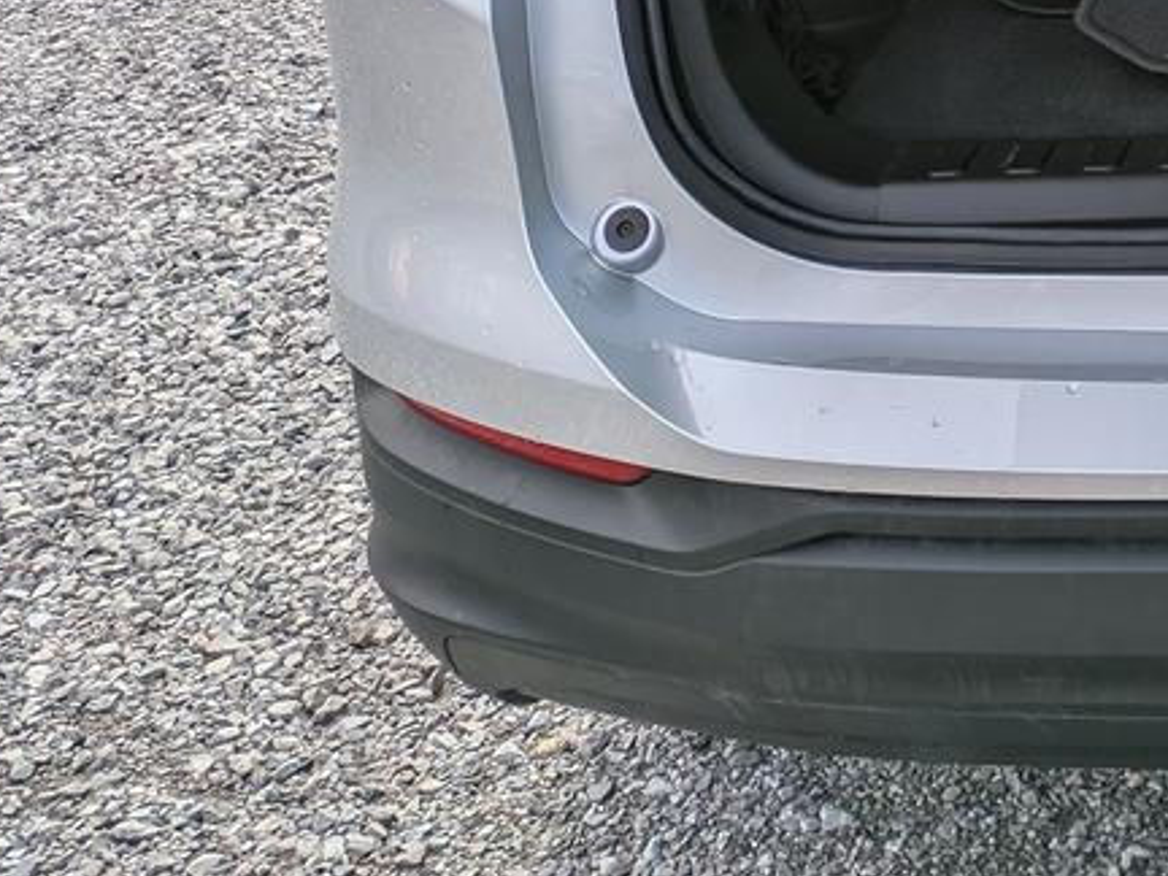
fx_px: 2497
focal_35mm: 74
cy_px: -379
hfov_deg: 22.6
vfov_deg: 18.1
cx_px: 1645
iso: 45
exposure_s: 1/2092
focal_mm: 5.43
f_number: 1.89
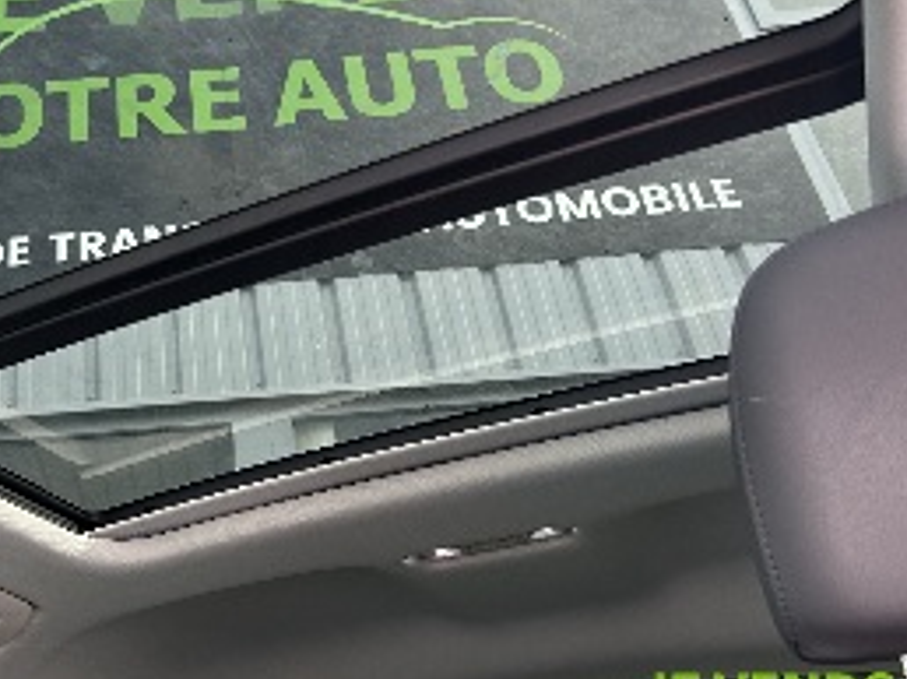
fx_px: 1099
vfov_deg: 34.1
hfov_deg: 42.8
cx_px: 183
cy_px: 257
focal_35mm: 42
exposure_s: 1/121
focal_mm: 5.7
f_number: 1.5
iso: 125
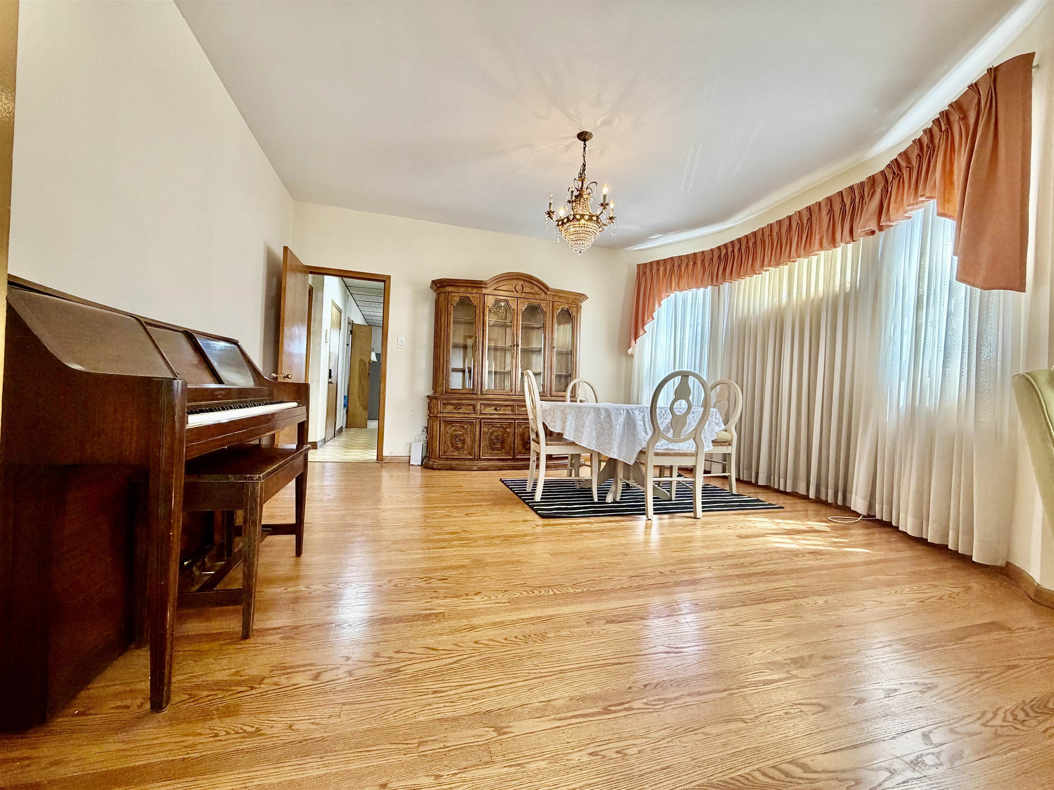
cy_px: 395
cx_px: 527
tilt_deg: -0.2
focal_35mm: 14
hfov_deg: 102.1
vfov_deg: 85.7
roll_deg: -2.5
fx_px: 426
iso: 200
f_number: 2.2
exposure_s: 1/60
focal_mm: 2.22
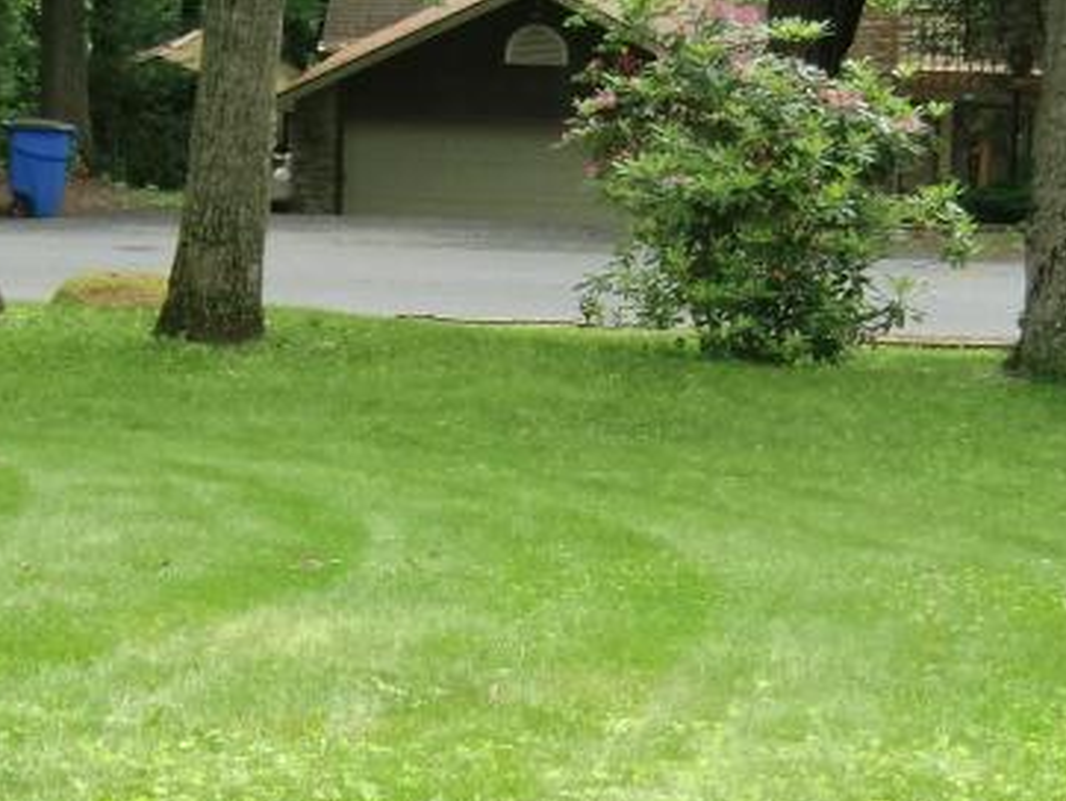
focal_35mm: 113
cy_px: 515
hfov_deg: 17.4
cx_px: 395
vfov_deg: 13.1
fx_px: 3482
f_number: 3.8
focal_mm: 7.1
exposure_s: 1/100
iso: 64
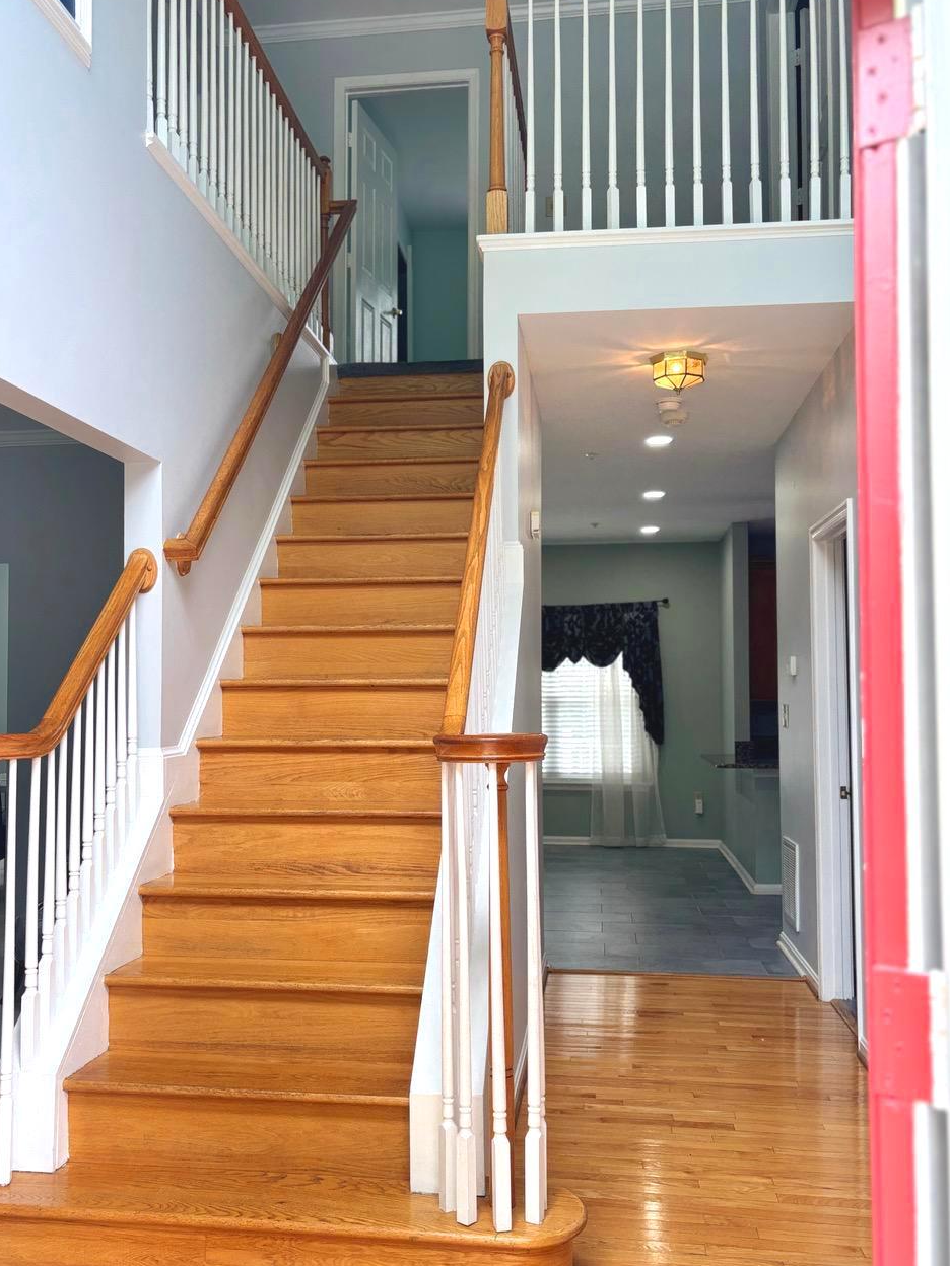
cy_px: 651
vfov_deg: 56.8
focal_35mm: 32
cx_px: 433
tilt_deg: +3.5
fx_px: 1171
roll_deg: -0.4
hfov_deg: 44.1
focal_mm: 5.96
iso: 40
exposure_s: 1/121
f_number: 1.6
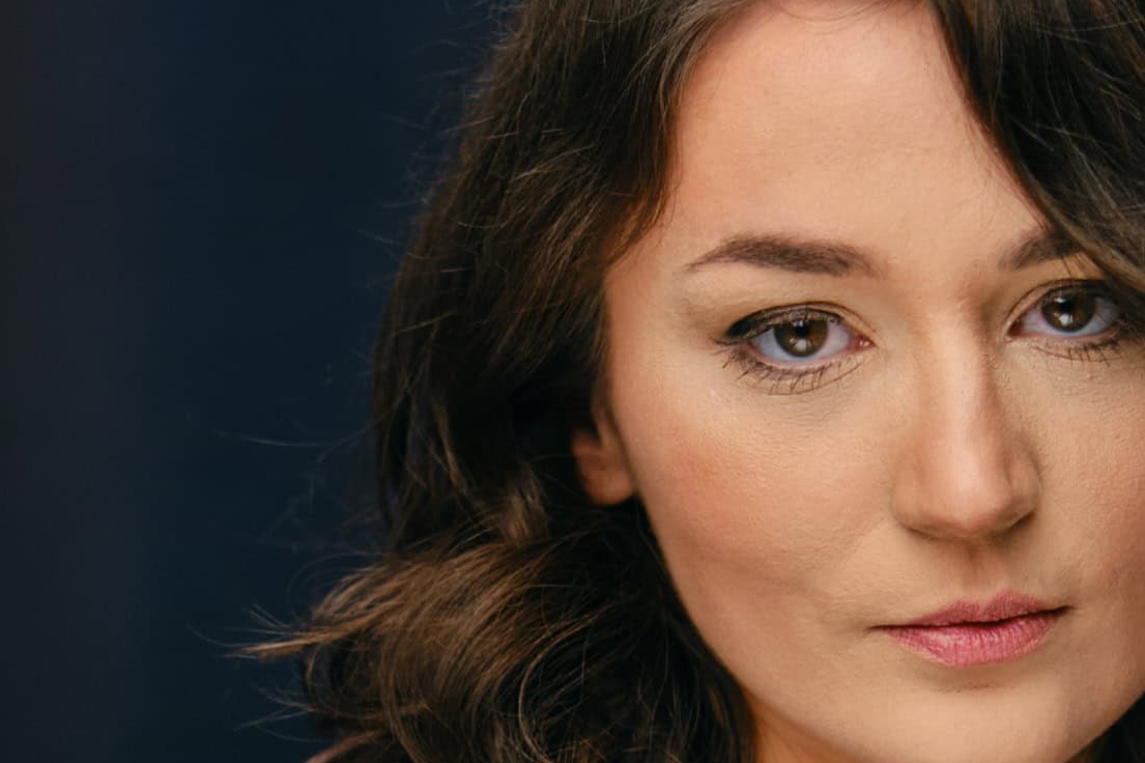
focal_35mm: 102
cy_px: 652
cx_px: 920
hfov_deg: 19.8
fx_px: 3243
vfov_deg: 13.3
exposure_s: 1/400
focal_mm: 33
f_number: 1.6
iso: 250
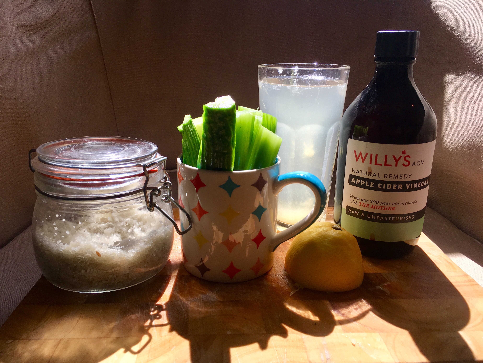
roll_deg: -1.0
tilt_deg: -17.4
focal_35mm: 29
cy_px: 182
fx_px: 405
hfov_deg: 61.7
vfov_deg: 48.2
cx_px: 242
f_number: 2.2
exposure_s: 1/693
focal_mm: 4.15
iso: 25
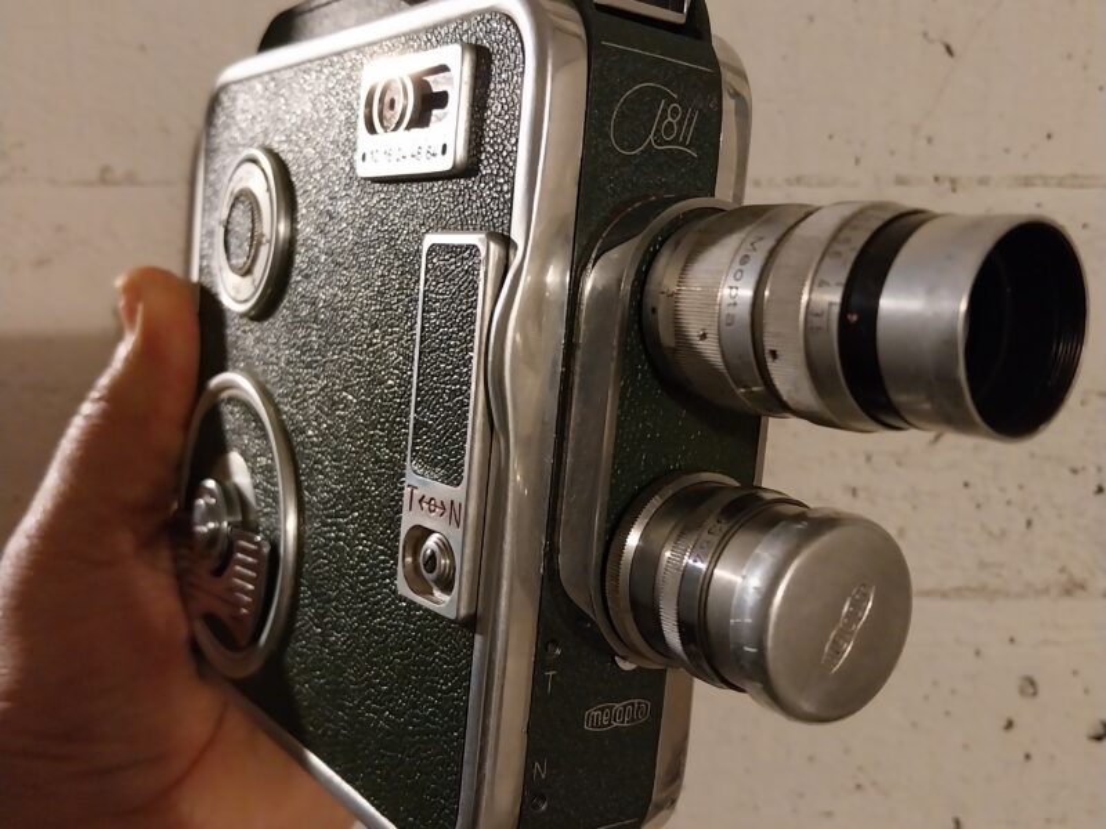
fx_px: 831
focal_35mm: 26
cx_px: 553
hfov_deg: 67.3
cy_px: 414
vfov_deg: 53.1
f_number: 1.8
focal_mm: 4
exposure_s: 1/25
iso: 320
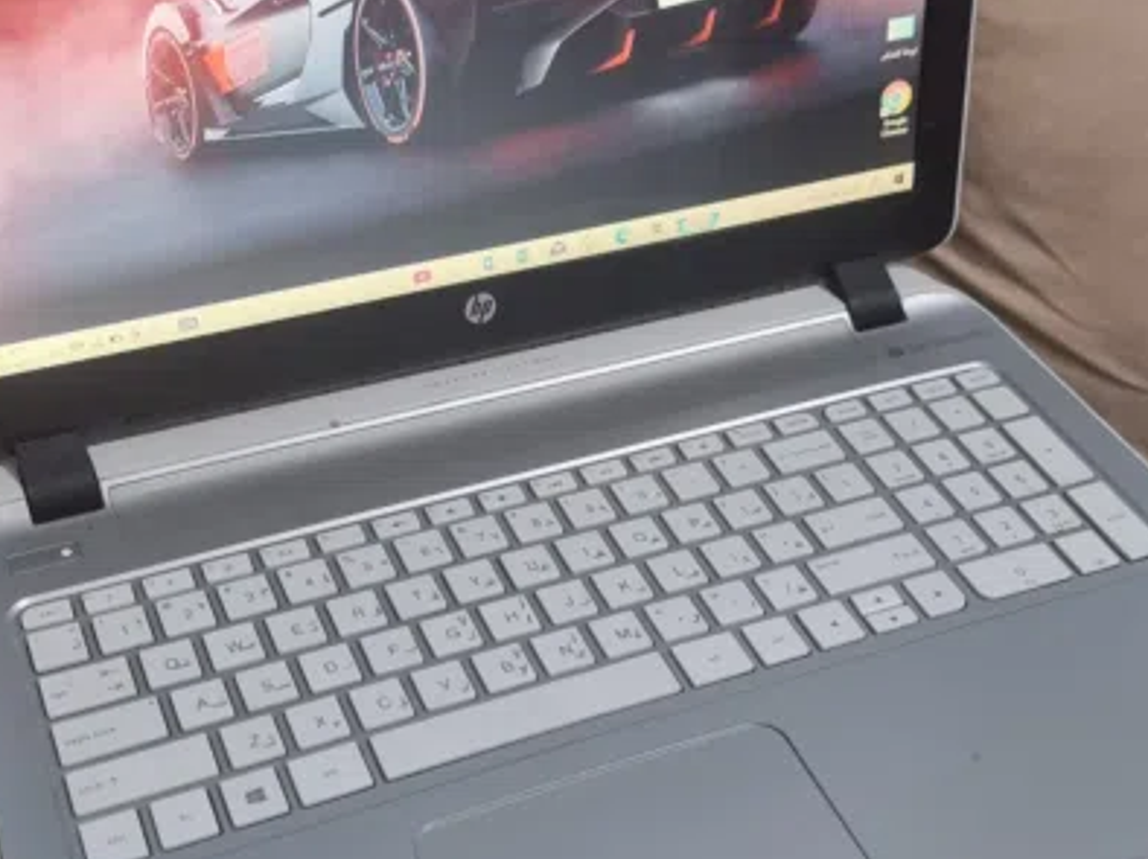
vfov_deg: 36.8
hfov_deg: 47.8
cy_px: 413
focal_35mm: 39
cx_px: 516
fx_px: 1293
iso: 400
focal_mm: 6.7
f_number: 1.8
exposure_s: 1/40
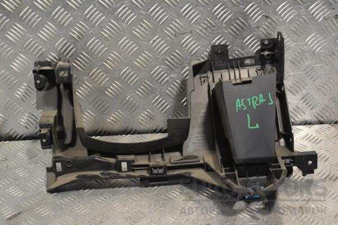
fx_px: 620
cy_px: 112
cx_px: 169
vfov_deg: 20.6
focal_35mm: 66
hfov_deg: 30.5
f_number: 8
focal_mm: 44
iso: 3200
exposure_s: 1/250
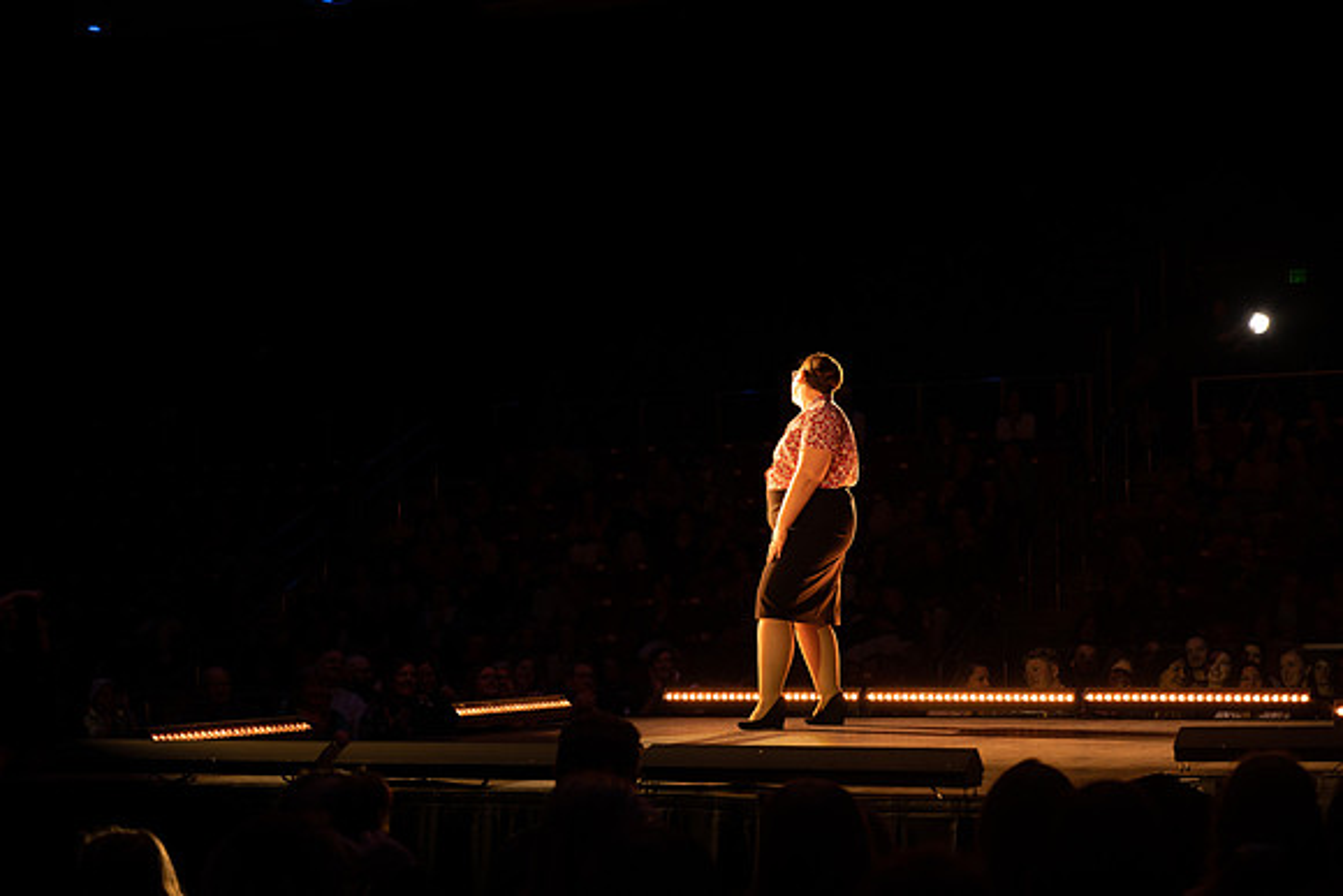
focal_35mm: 70
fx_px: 2612
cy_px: 448
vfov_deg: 19.5
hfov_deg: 28.8
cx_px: 672
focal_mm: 70
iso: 1000
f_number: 4
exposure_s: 1/200
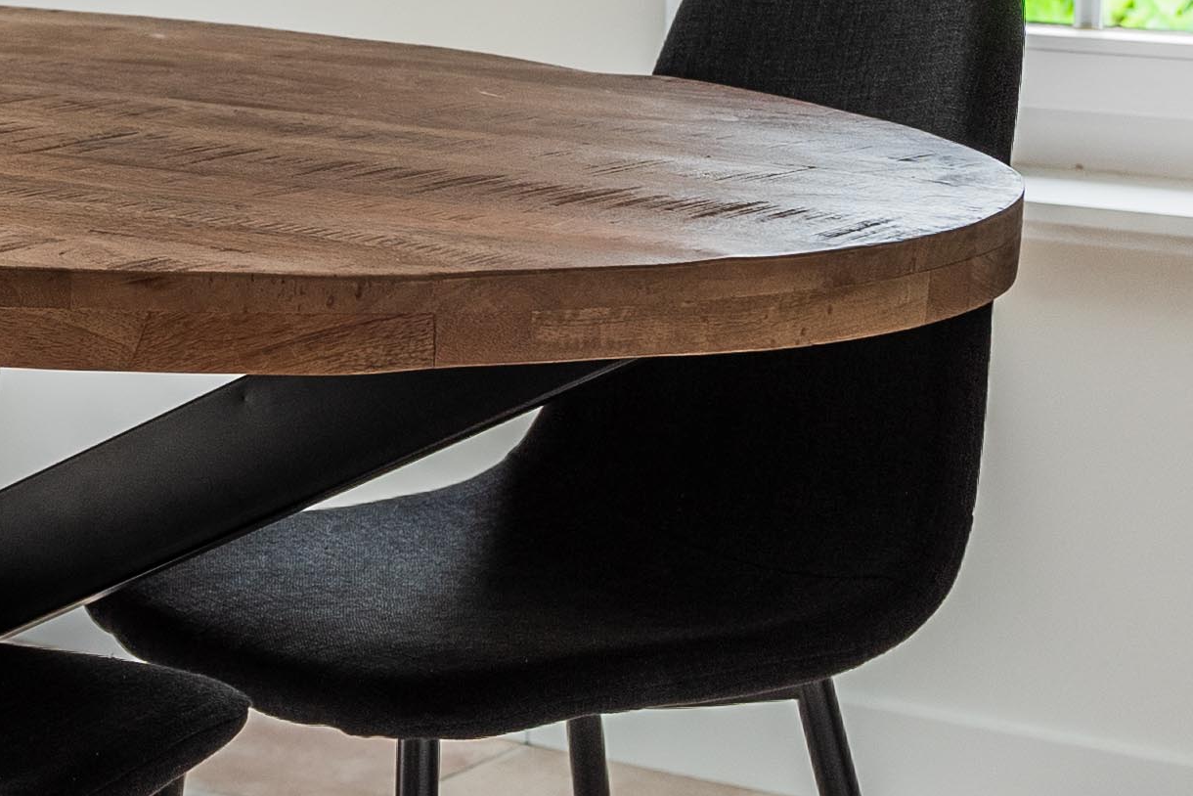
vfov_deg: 11.6
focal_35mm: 118
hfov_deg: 17.1
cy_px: 202
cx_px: 82
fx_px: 3911
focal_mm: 24
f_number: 3.2
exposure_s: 1/100
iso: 100
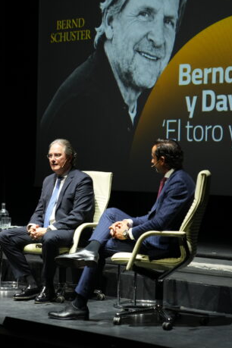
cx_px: 48
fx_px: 1083
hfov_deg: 12.2
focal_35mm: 112
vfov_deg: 18.3
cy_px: 183
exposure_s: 1/125
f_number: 2.8
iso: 1000
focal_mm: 67
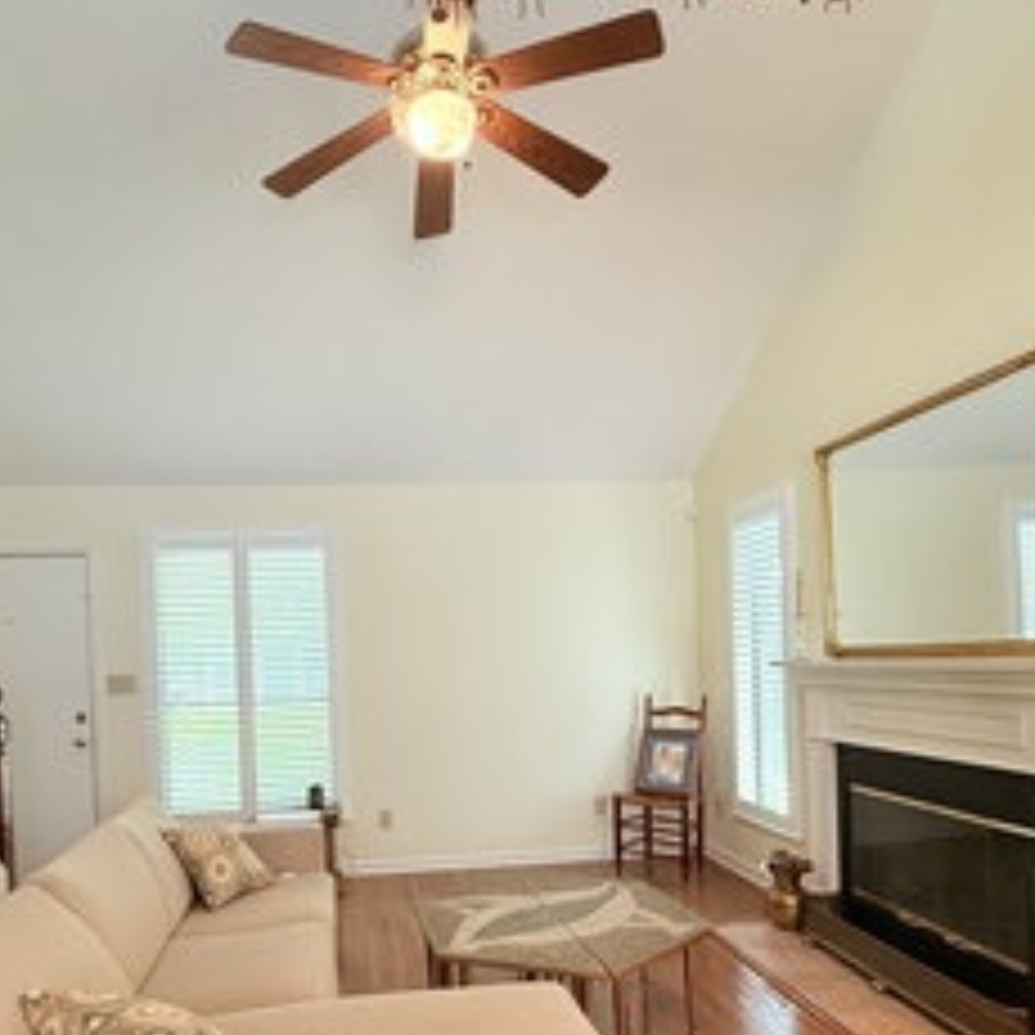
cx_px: 434
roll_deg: +1.6
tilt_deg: -0.5
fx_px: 778
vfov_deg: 65.9
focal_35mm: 23
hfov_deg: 66.8
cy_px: 666
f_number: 2.2
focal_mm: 2.22
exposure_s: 1/120
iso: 320
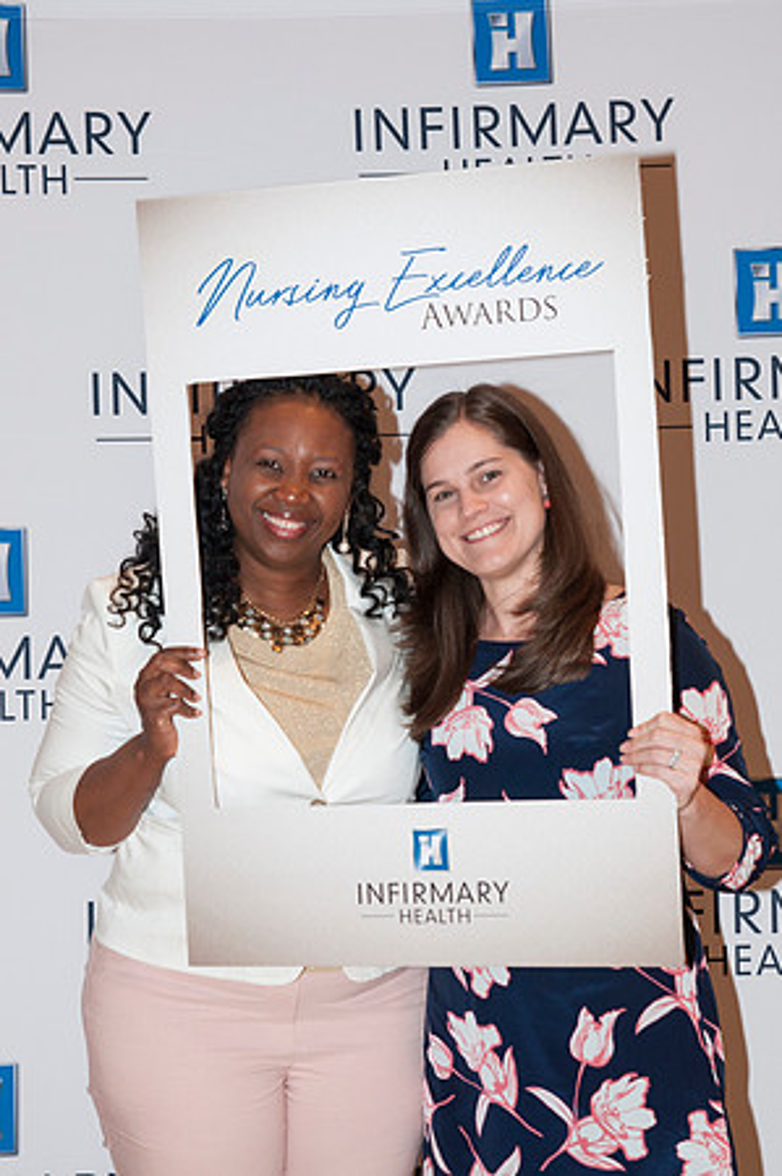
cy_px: 588
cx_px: 391
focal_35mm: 84
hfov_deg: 16.2
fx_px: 2743
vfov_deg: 24.2
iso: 400
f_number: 5.6
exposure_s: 1/60
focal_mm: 56
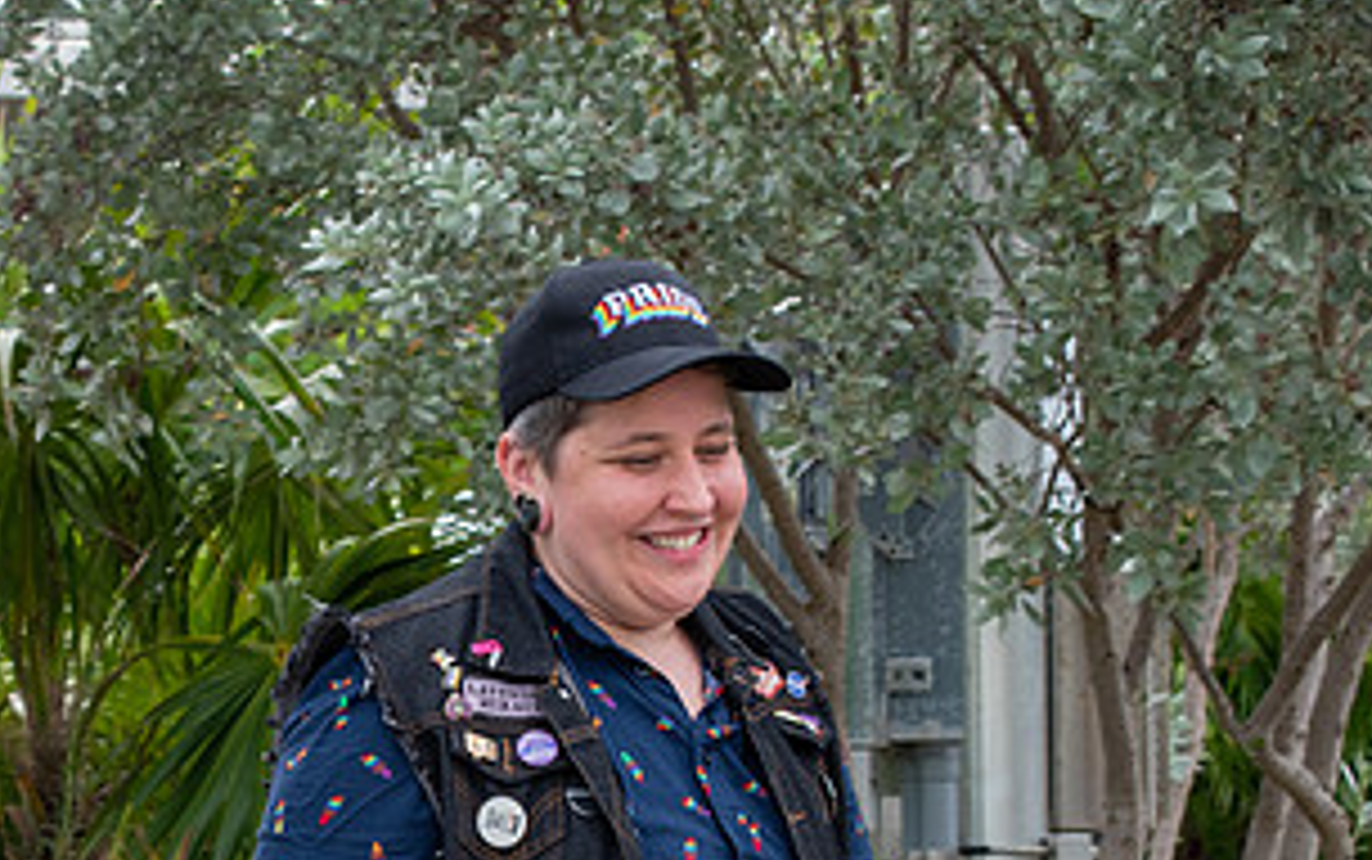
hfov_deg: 17.0
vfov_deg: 10.7
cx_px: 337
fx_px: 4564
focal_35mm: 122
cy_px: 844
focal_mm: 42
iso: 400
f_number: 7.1
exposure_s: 1/200
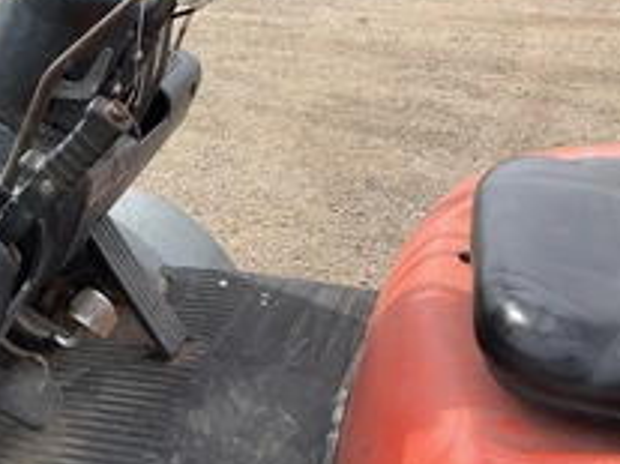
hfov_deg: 33.9
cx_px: 186
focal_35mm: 56
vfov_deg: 25.8
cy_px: 117
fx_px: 1002
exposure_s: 1/816
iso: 25
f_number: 1.8
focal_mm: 3
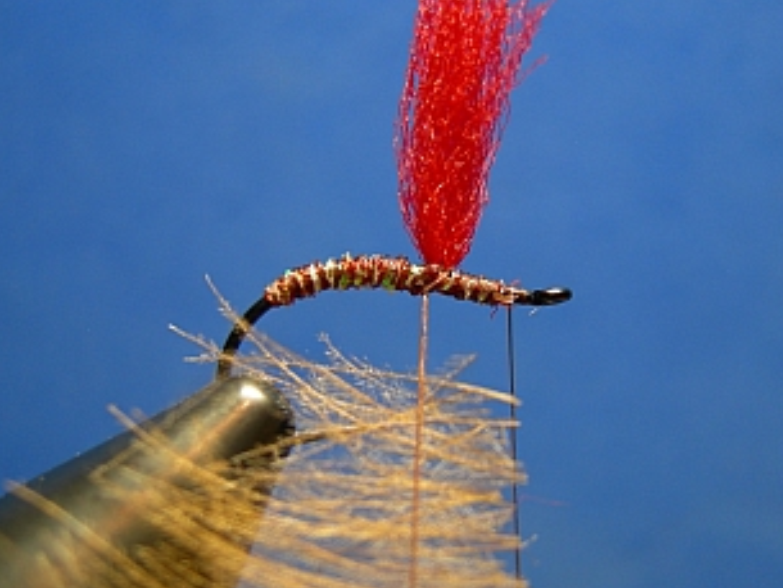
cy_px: 282
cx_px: 447
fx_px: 1471
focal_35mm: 65
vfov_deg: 22.6
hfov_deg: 29.8
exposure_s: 1/18.4
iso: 64
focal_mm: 9.1
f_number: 2.9
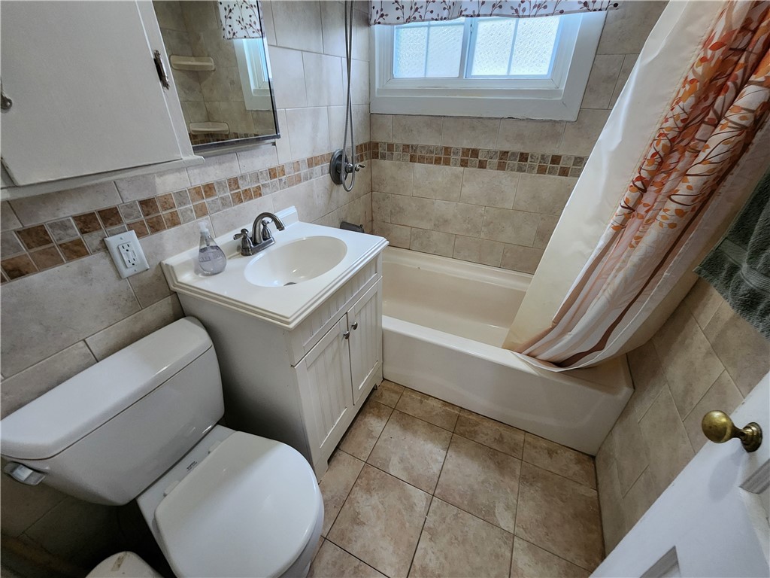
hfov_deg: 106.2
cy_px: 289
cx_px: 385
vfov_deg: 89.9
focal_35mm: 13
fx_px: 289
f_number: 2.2
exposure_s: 1/40
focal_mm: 2.2
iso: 400
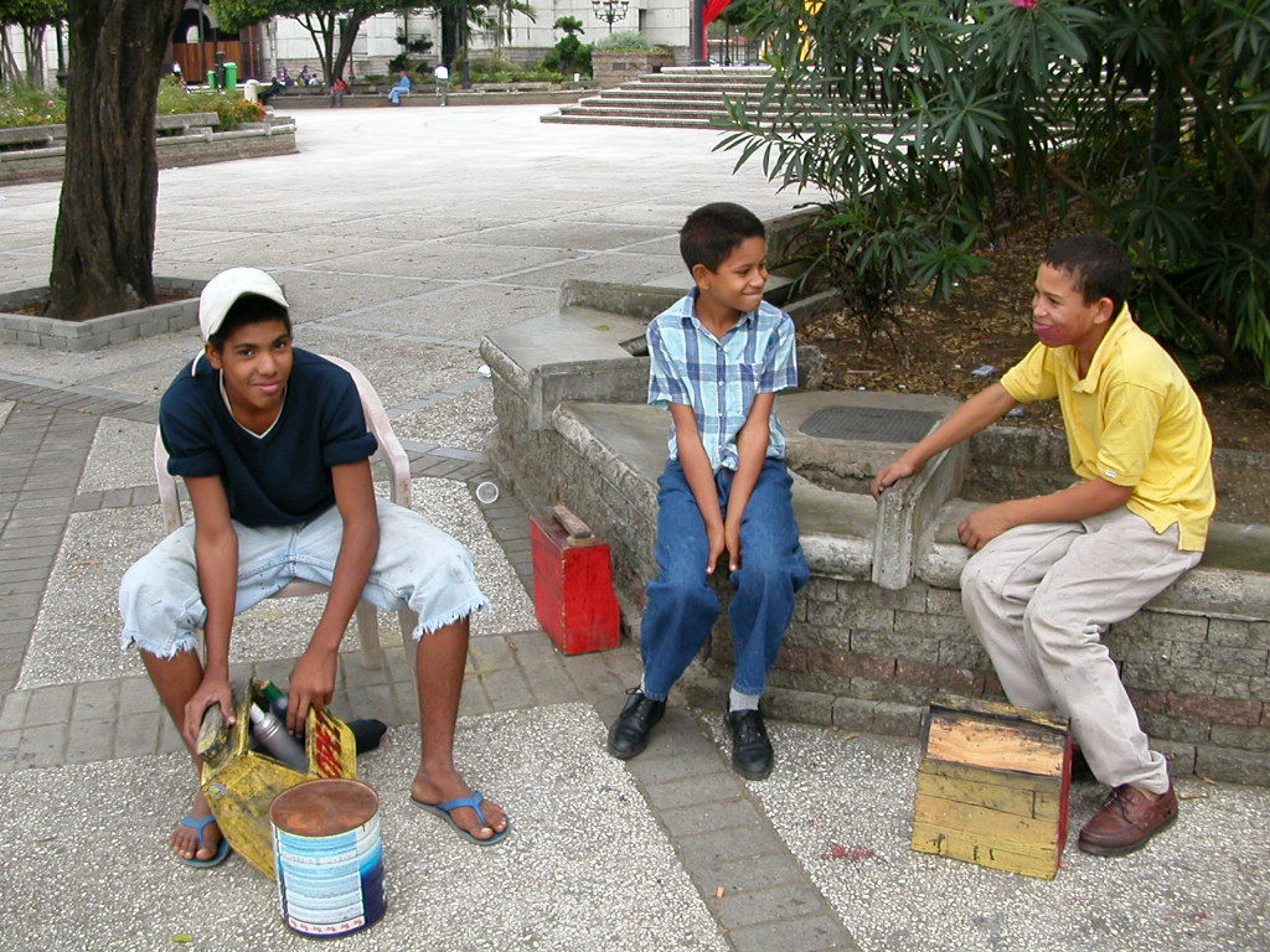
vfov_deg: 38.7
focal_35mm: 37
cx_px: 635
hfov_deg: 50.1
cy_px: 476
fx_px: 1357
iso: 100
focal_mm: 5.6
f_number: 2.7
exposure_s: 1/298
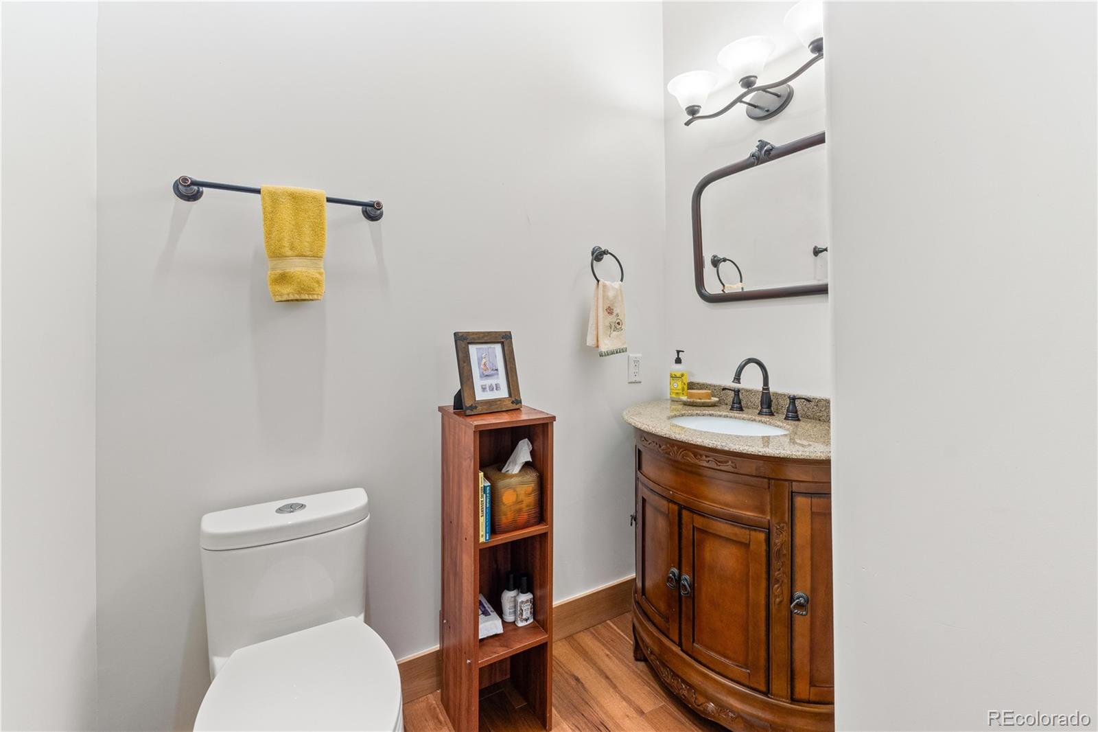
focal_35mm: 15
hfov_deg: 100.4
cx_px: 549
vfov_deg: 77.3
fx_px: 457
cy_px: 366
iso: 200
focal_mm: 10
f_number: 10
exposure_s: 1/1.67
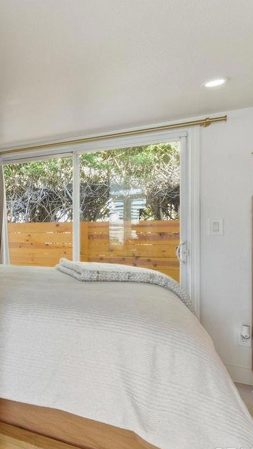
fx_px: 310
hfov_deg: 33.4
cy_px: 231
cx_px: -70
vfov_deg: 71.9
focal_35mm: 26
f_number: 8
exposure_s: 1/100
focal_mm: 16
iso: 250
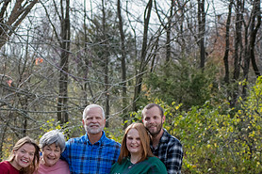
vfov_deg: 8.2
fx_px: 1215
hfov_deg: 12.3
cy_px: 181
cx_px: 77
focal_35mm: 167
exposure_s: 1/800
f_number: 5
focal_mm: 80
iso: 400
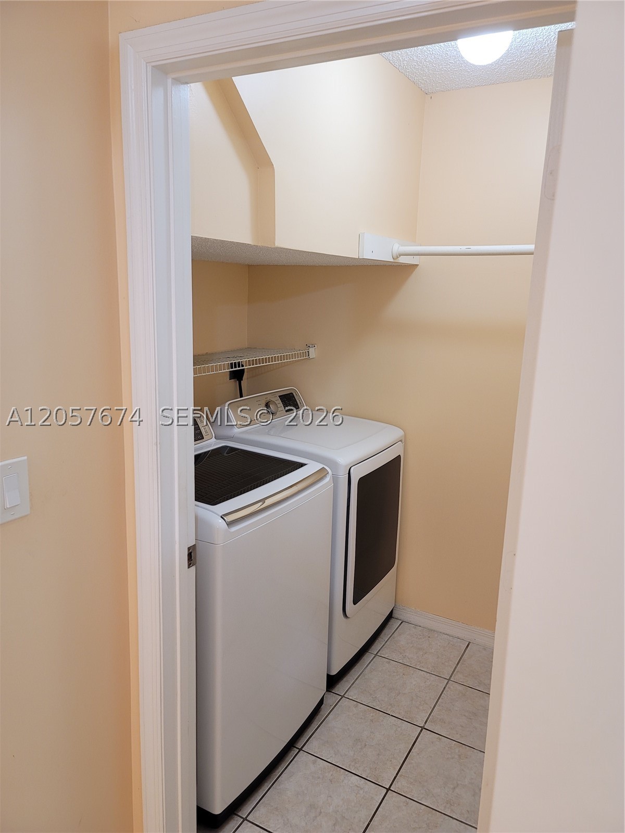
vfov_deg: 69.4
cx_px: 312
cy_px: 416
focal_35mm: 25
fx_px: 602
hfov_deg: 54.9
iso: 200
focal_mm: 7
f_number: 1.8
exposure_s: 1/60
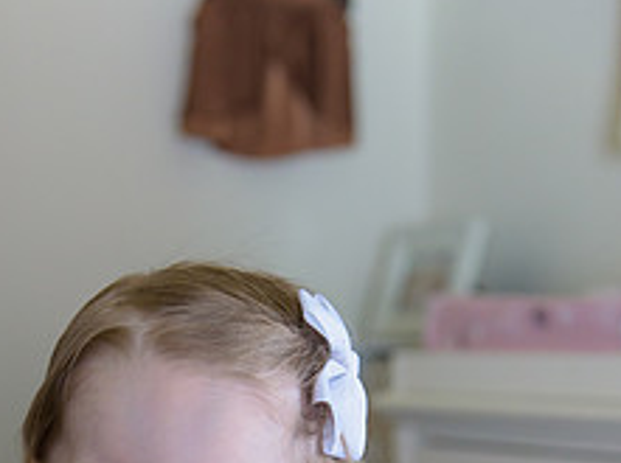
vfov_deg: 13.8
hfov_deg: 19.2
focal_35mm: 102
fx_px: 1827
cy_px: 629
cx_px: 205
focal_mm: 52
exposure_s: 1/125
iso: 1600
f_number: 3.2
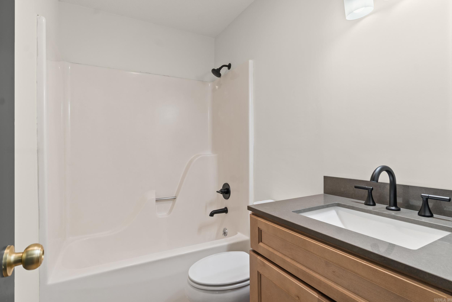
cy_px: 151
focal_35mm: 18
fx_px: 226
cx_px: 226
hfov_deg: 90.0
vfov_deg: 67.4
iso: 250
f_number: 9
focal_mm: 12
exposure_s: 1/3
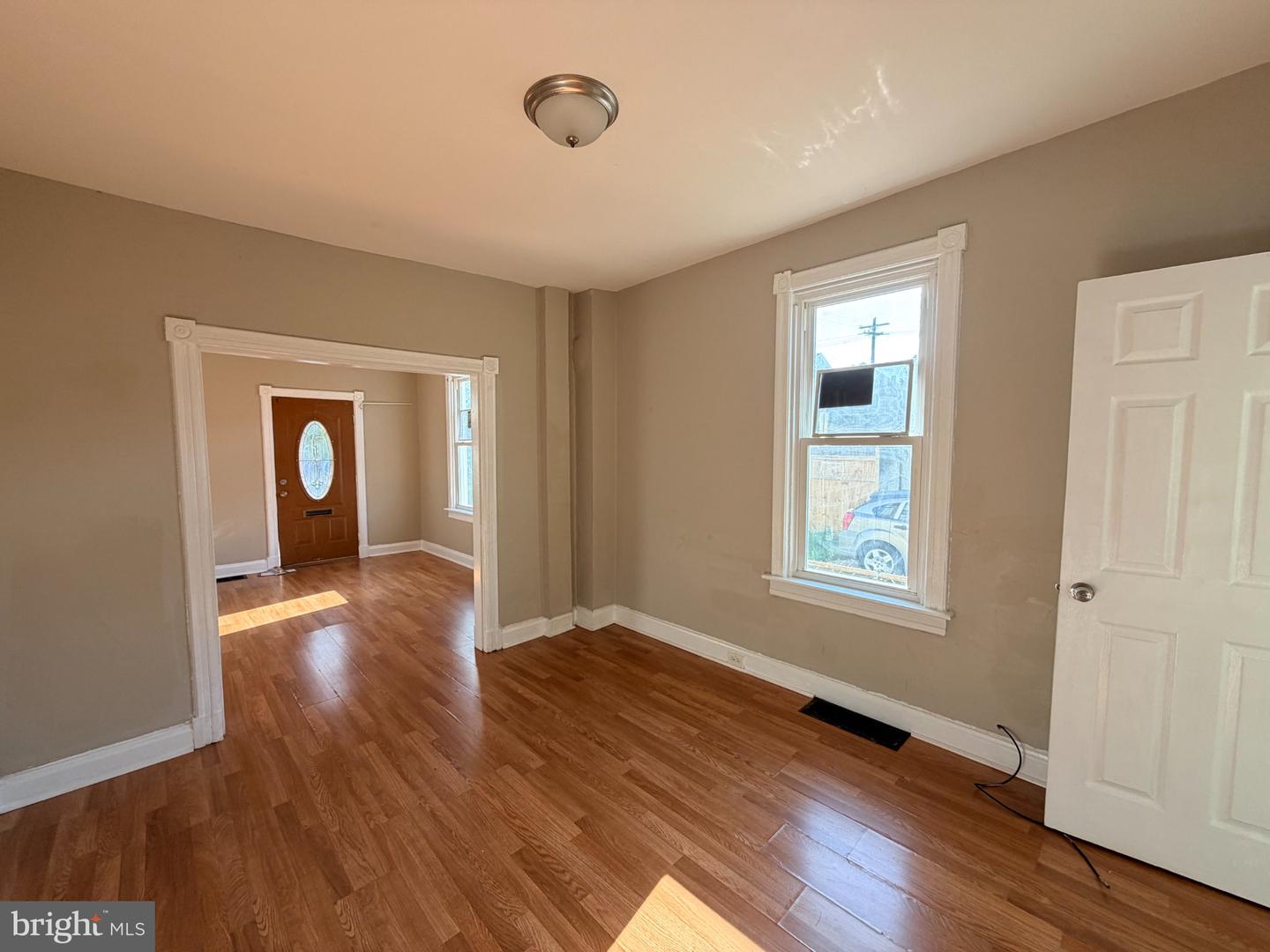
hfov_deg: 102.1
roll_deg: +0.4
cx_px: 635
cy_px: 476
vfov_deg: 85.7
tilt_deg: -2.2
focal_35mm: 14
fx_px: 514
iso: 80
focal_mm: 2.22
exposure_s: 1/121
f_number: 2.2
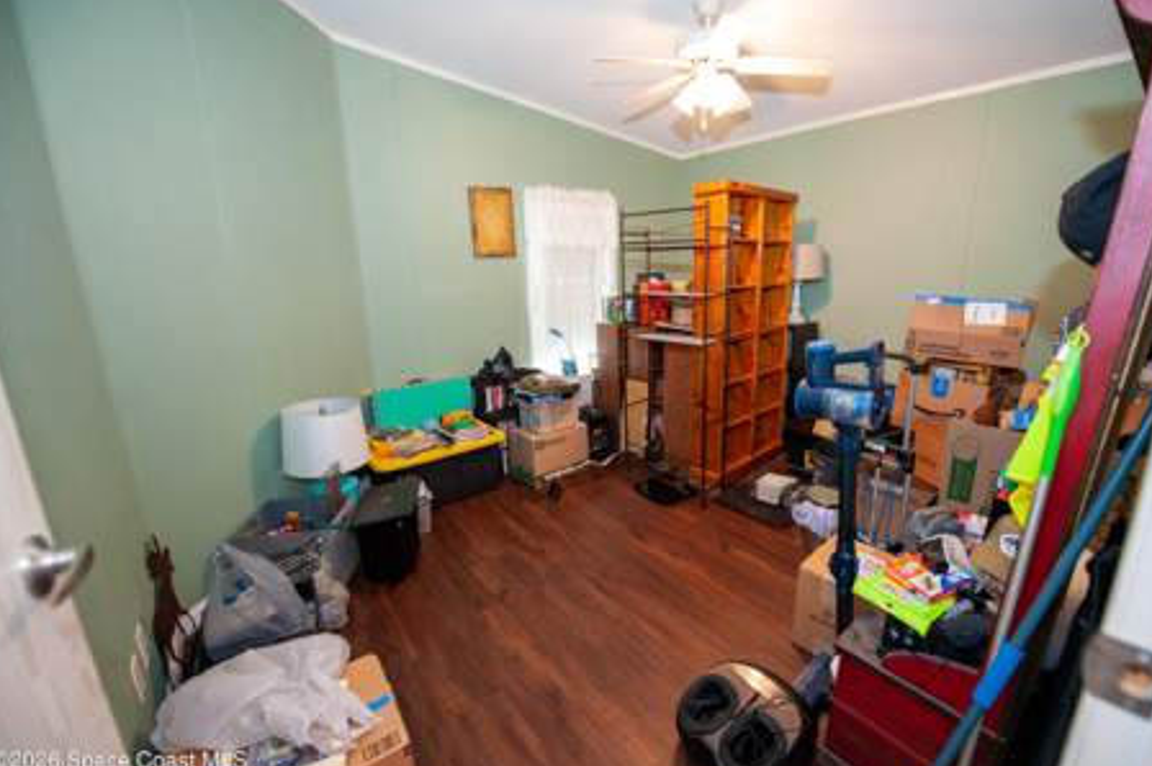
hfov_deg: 100.3
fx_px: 480
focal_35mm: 15
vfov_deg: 77.2
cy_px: 387
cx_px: 607
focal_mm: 14
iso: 1250
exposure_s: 1/80
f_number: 3.2
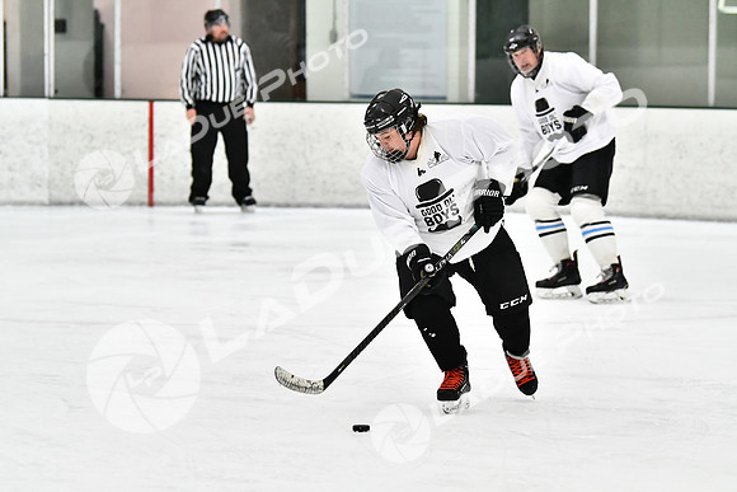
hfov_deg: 11.8
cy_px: 246
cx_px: 368
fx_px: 3563
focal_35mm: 174
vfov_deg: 7.9
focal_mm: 116
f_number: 2.8
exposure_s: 1/1250
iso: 5000
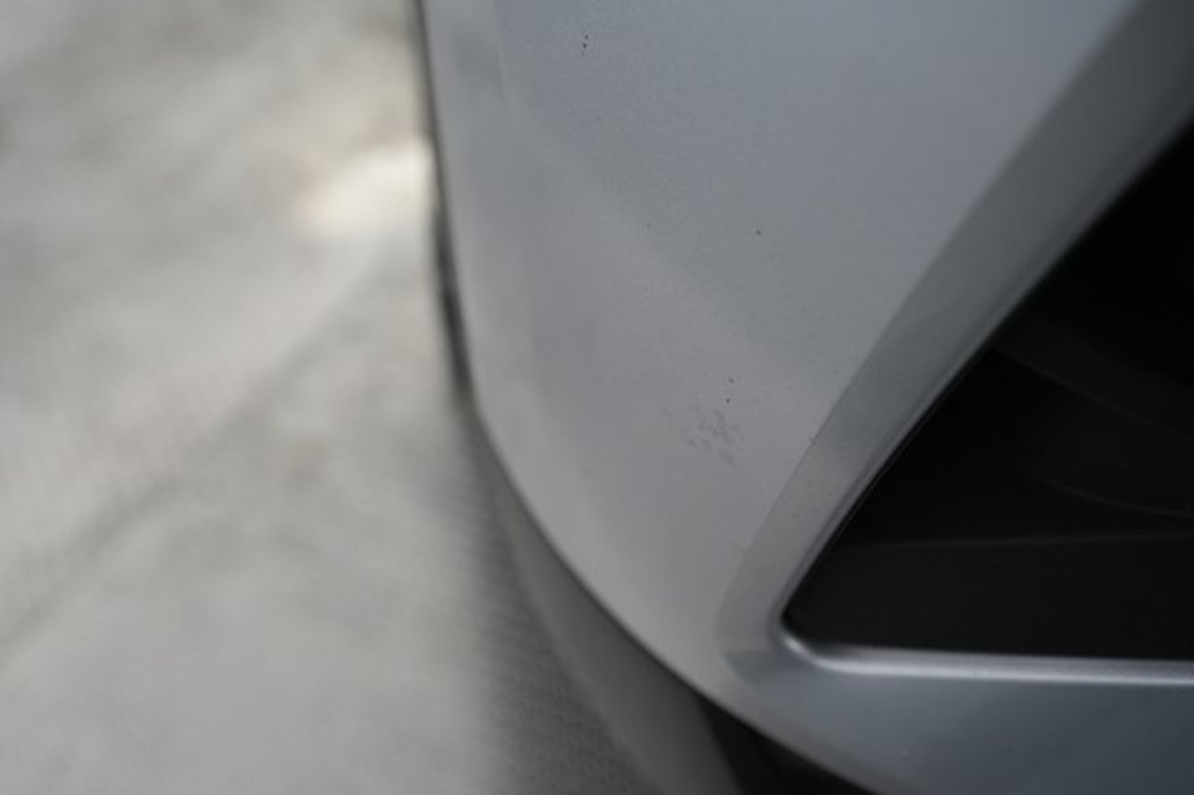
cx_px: 597
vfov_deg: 46.4
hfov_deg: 65.5
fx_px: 928
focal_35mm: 28
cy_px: 398
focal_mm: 28
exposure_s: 1/125
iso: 2000
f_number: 4.5
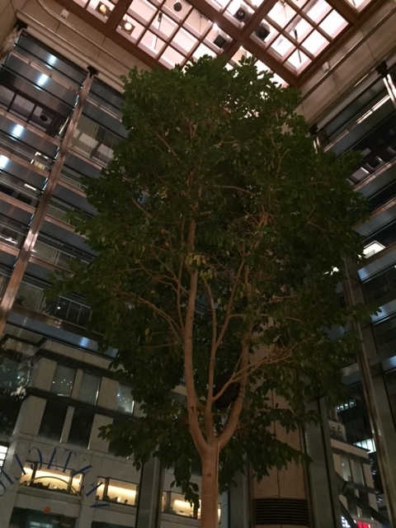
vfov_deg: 61.7
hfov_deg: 48.2
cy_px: 264
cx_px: 198
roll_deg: -3.5
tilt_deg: +40.6
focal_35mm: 29
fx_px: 442
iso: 800
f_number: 2.2
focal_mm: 4.15
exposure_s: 1/15
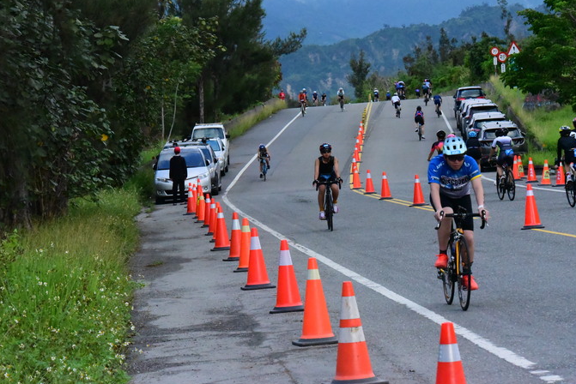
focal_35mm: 157
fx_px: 2513
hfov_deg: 13.1
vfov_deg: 8.8
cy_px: 165
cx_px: 328
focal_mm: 135
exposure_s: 1/3200
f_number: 14
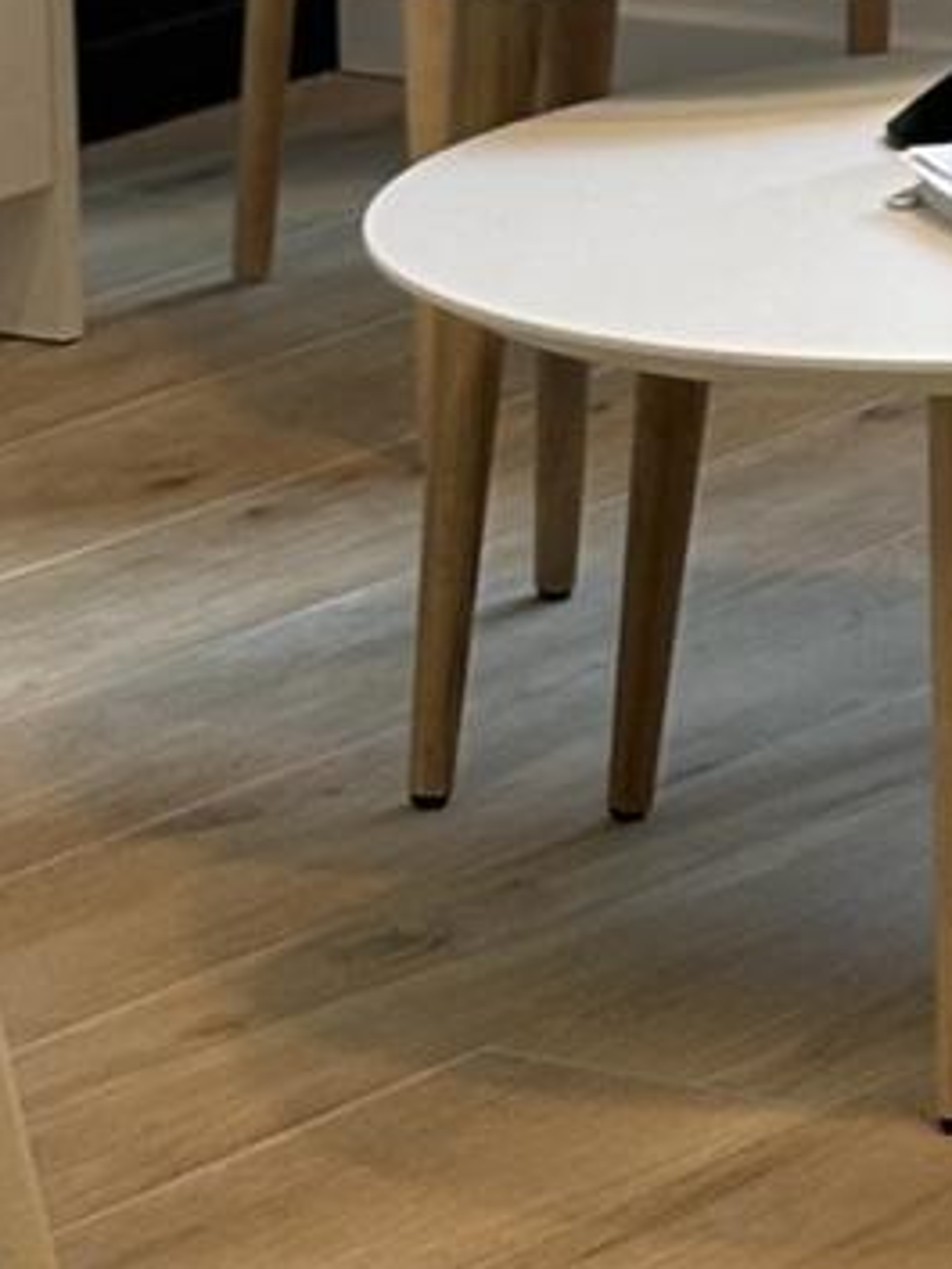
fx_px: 10371
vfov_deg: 6.9
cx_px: 2181
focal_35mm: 283
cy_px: -654
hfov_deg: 5.1
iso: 40
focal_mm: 5.96
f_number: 1.6
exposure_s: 1/50
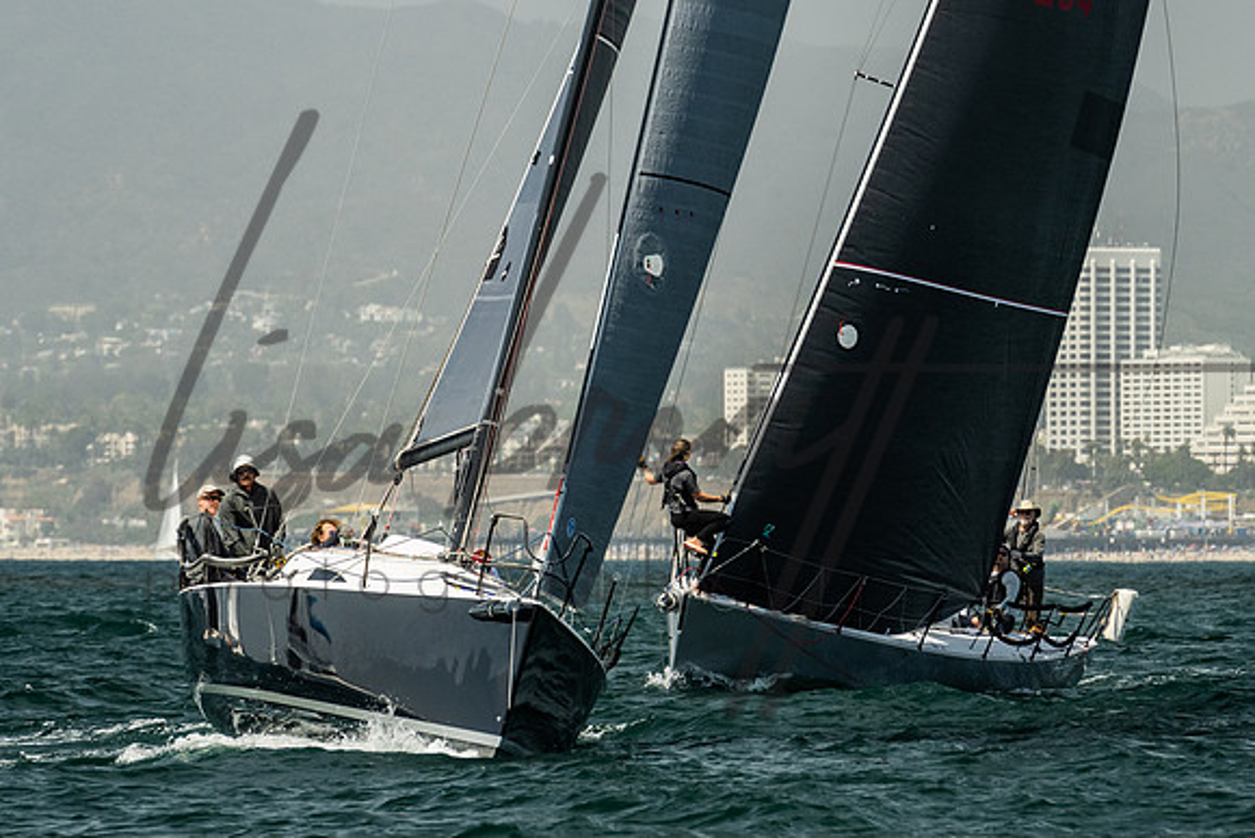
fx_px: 13641
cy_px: 268
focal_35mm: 391
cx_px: 557
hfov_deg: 5.3
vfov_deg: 3.5
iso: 320
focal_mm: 200
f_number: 6.3
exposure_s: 1/640
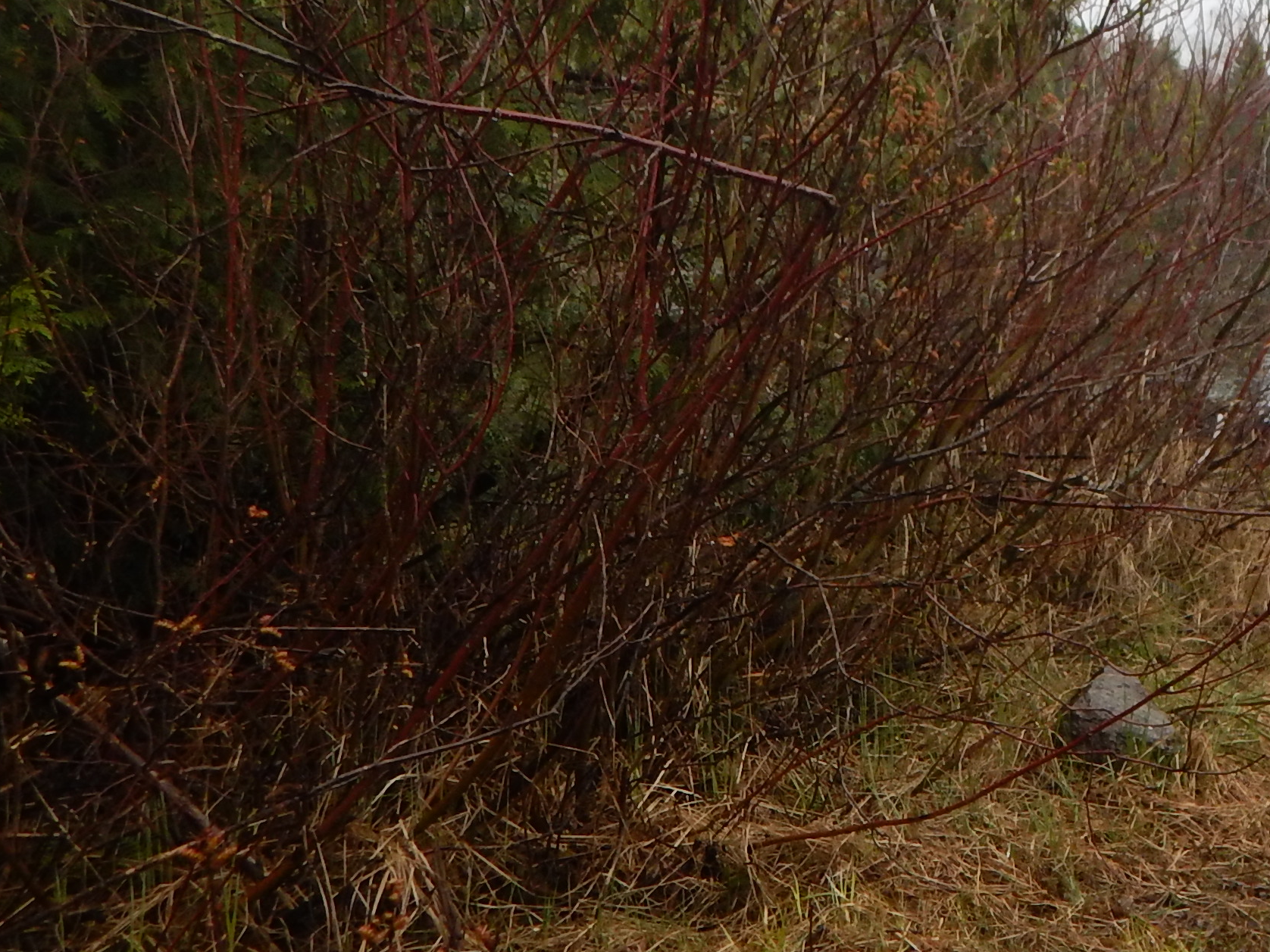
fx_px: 2421
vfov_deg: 22.2
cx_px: 1239
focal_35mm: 66
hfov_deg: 27.8
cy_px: 535
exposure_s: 1/500
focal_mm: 4.3
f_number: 2.8
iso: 125
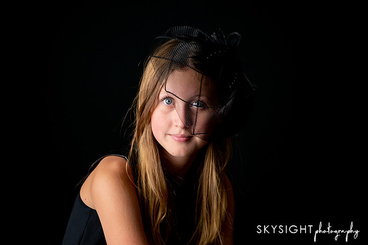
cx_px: 184
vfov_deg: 19.4
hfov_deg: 28.9
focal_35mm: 70
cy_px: 122
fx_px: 715
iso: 2000
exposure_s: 1/500
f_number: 3.5
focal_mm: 70
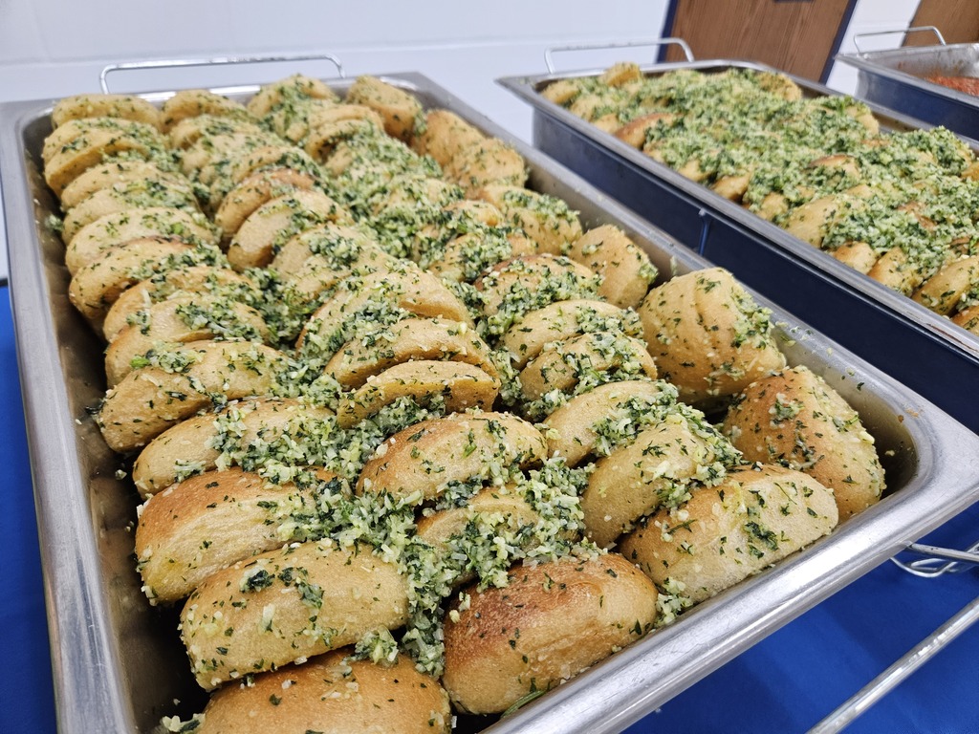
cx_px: 490
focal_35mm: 23
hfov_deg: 73.9
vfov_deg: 58.9
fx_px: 650
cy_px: 367
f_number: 1.8
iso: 320
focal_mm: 5.4
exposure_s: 1/120
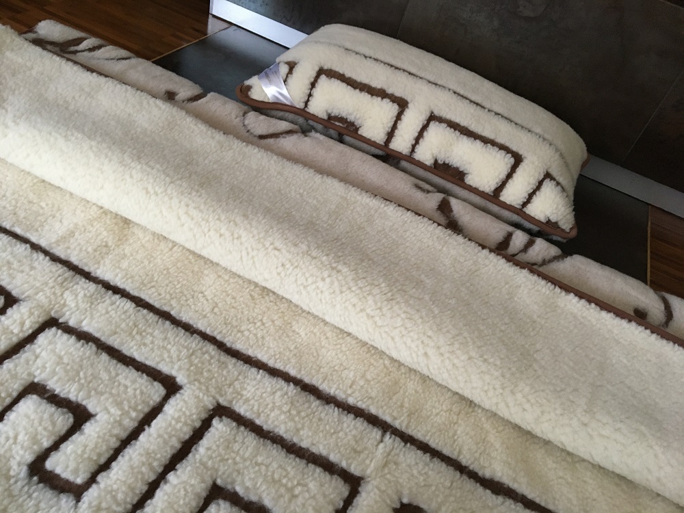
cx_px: 342
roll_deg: -16.4
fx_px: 573
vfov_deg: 48.2
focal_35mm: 29
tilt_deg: -42.0
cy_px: 256
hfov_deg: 61.7
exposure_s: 1/33
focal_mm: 4.15
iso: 160
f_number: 2.2
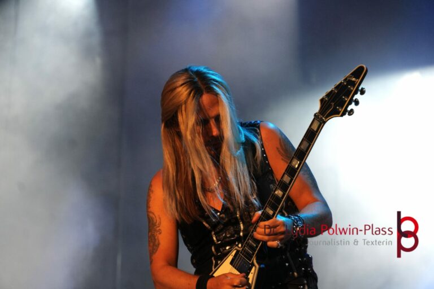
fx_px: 2550
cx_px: 217
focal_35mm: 212
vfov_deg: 6.5
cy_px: 144
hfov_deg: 9.7
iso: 1600
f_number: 5.6
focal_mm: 141
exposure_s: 1/250
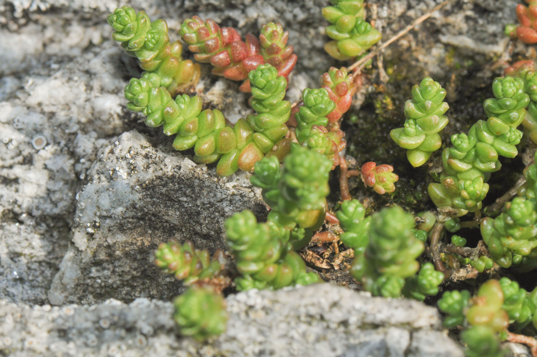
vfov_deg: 7.7
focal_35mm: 177
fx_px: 2638
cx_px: 251
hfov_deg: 11.6
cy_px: 175
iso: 640
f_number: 22
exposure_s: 1/250
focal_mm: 150
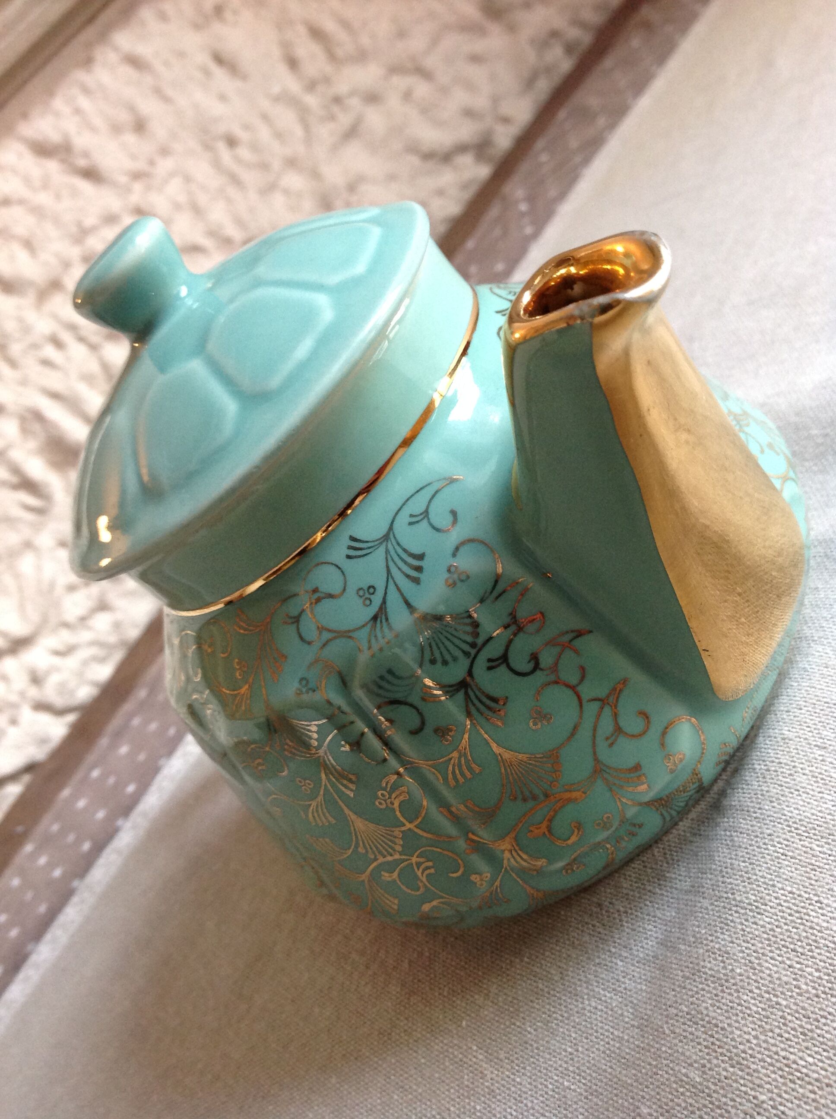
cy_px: 560
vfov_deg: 52.7
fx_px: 1130
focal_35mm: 35
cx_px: 418
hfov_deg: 40.6
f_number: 2.4
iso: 160
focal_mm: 4.28
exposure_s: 1/15
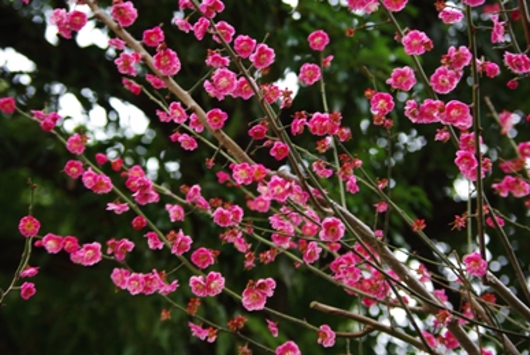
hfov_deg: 27.0
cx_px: 265
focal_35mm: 75
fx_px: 1105
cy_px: 178
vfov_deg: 18.2
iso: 200
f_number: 5.6
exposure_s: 1/30
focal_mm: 50
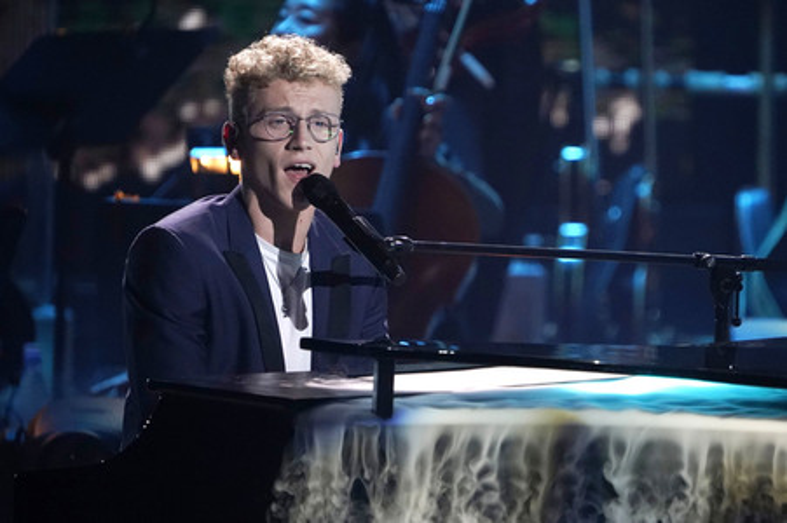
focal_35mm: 600
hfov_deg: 3.4
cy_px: 262
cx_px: 394
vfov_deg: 2.3
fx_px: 13107
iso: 5000
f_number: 6.3
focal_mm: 600
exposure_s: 1/160
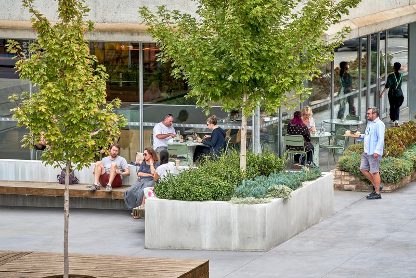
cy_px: 139
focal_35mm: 170
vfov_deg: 8.1
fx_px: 1965
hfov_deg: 12.1
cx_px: 208
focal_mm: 170
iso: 800
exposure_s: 1/200
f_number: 11
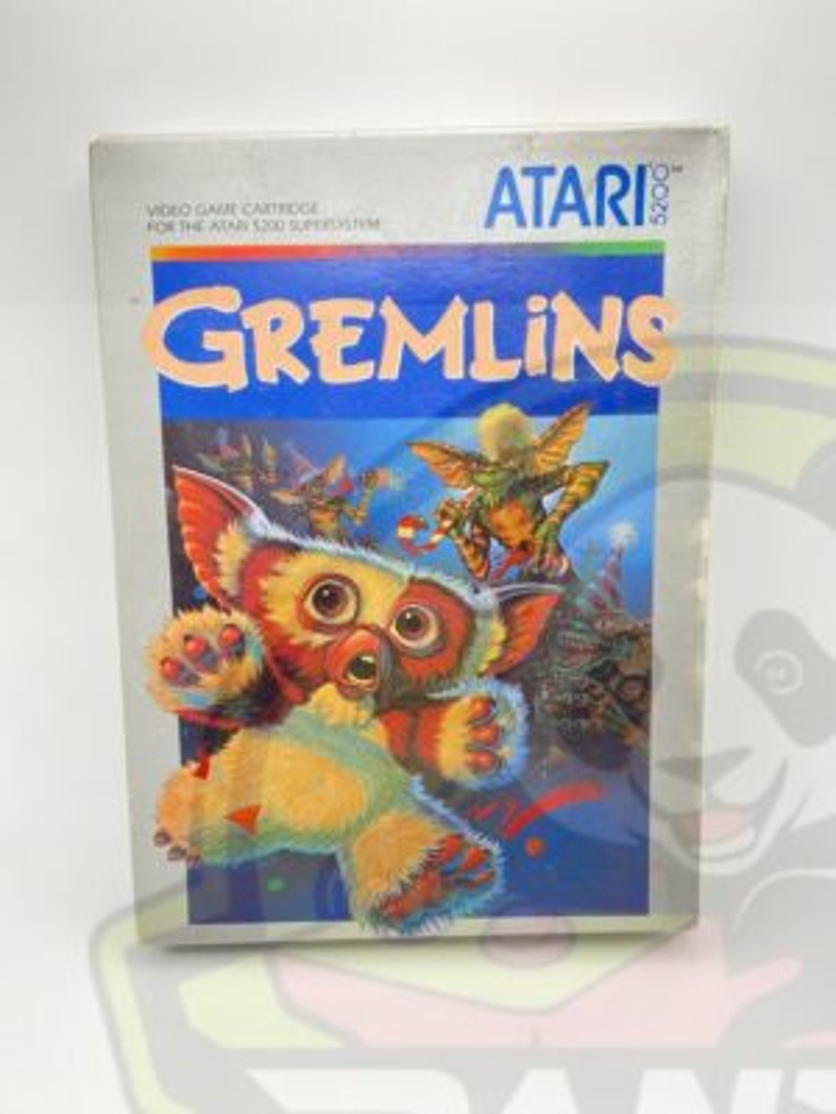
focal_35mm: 26
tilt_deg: -24.1
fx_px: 837
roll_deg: +0.2
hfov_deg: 53.1
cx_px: 418
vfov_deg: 67.3
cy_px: 557
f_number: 1.8
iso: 80
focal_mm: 4.25
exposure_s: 1/121
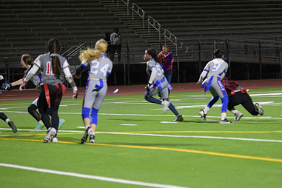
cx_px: 179
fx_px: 1668
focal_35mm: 213
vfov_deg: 6.4
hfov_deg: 9.7
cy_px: 76
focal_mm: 140
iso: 1100
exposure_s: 1/200
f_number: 2.8
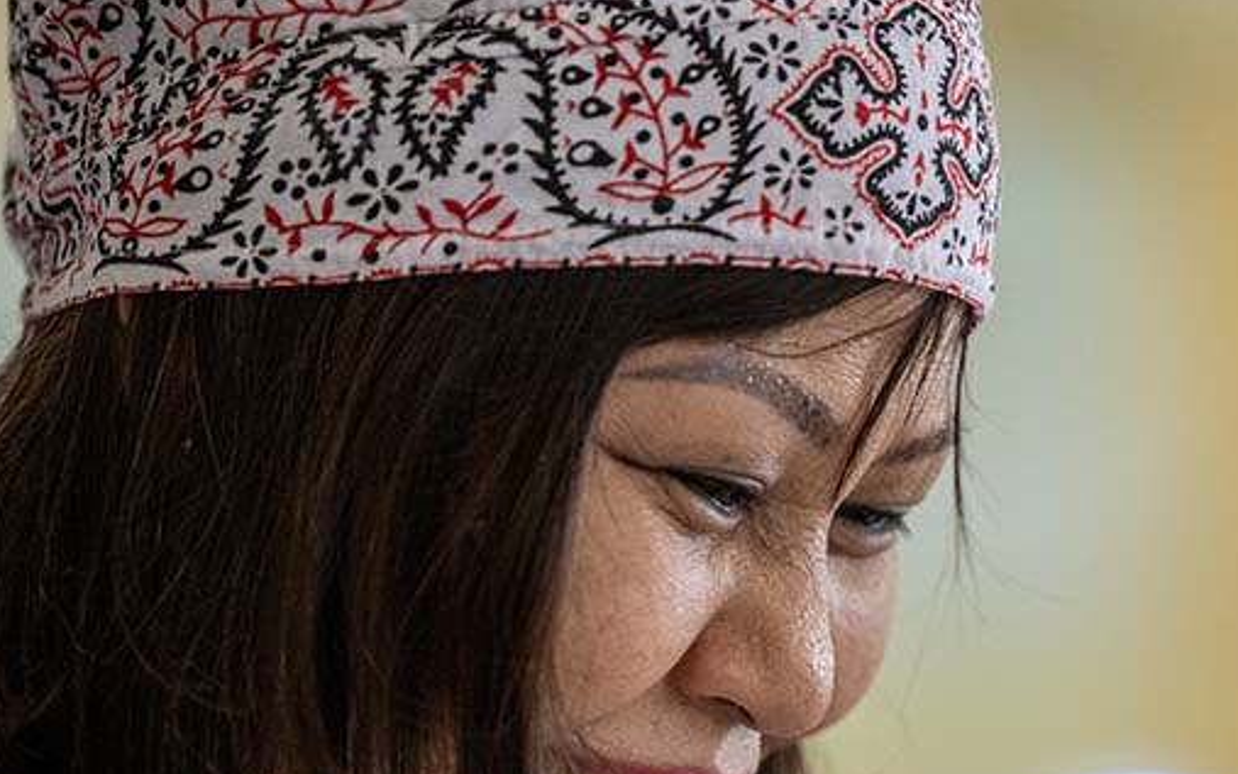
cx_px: 806
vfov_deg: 4.0
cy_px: 689
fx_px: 11068
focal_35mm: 328
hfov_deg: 6.4
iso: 3600
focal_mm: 170
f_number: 2.8
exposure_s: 1/400
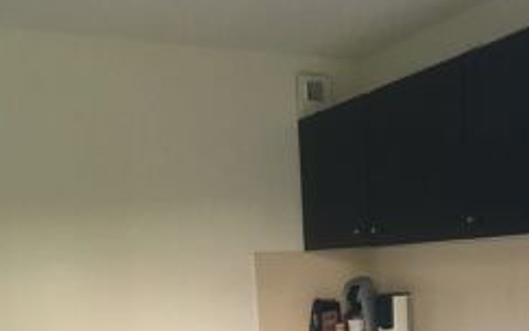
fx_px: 779
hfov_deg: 37.3
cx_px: 335
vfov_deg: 21.6
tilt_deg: -11.7
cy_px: 437
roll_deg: +2.2
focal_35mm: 54
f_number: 2.2
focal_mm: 4.15
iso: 100
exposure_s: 1/33
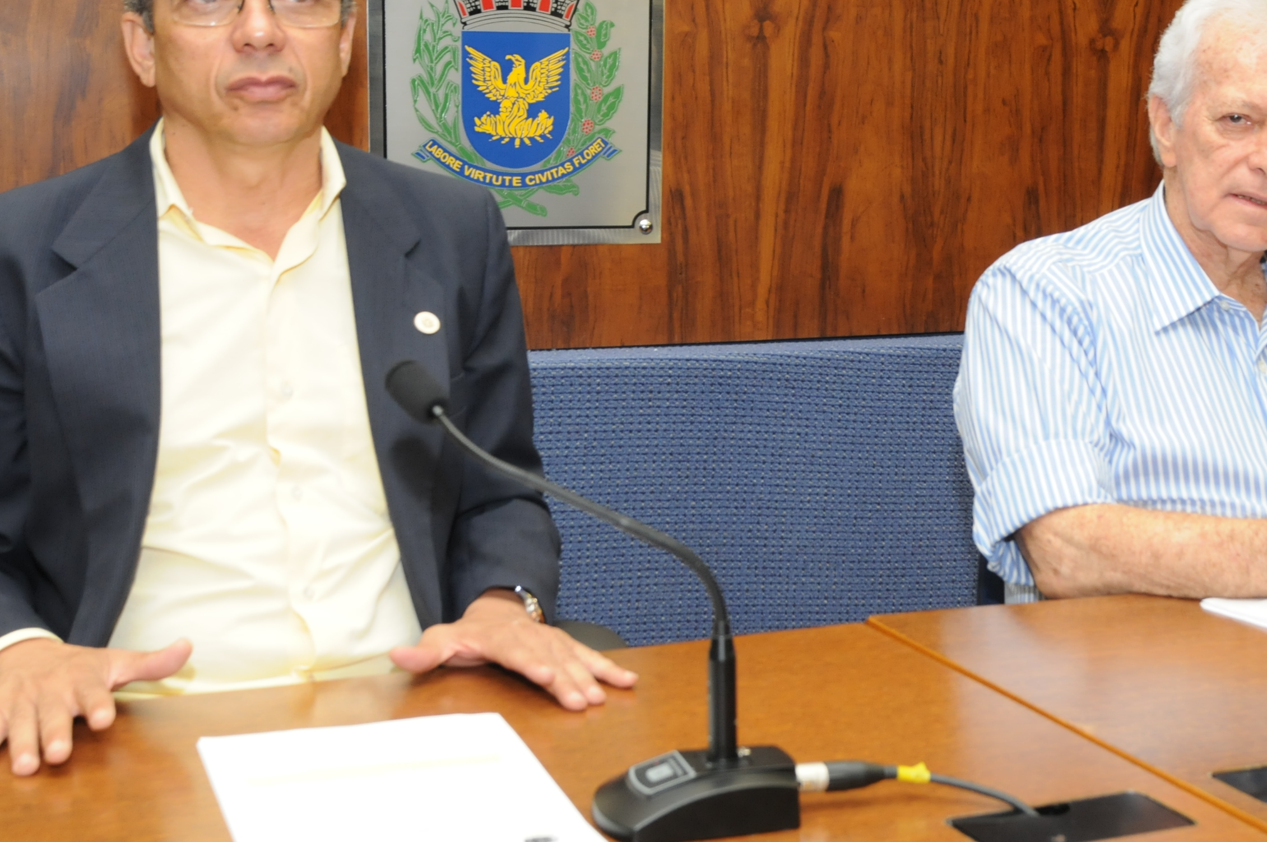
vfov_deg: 21.2
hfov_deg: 31.4
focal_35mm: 64
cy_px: 345
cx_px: 750
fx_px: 2250
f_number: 7.1
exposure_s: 1/60
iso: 800
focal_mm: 30
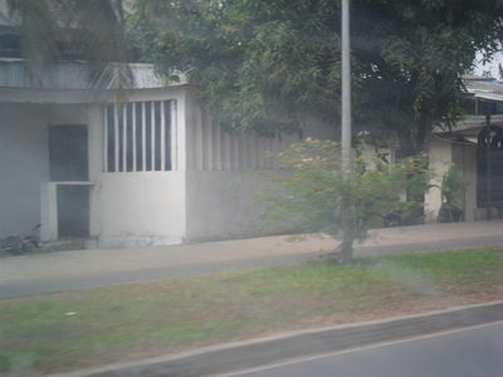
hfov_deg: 18.2
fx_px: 1569
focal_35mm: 108
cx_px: 252
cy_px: 188
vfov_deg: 13.7
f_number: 5
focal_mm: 19.6
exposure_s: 1/180
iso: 100
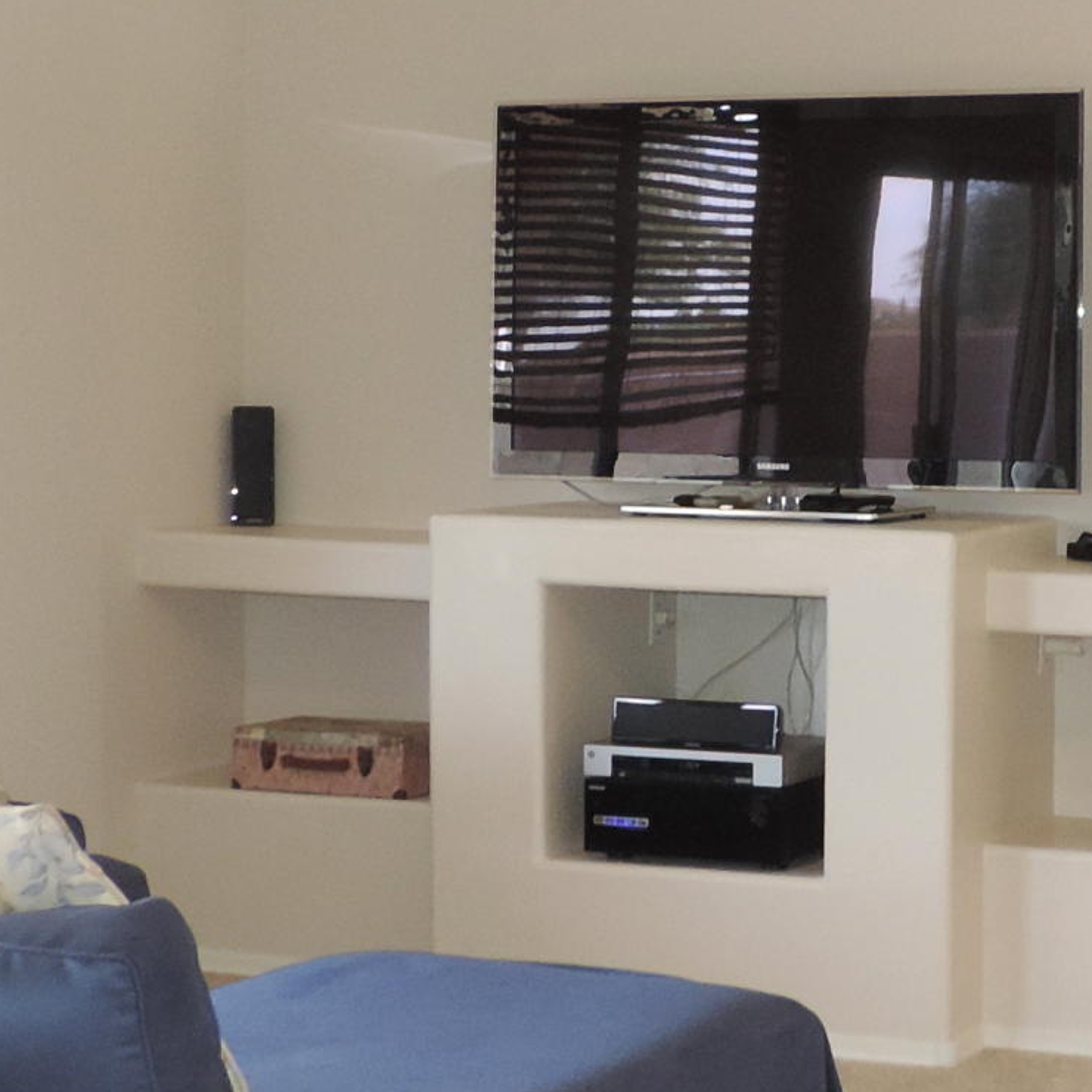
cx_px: 919
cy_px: 406
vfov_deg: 20.1
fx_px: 3069
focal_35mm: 86
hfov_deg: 19.9
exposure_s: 1/40
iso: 200
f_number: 3
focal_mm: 4.3
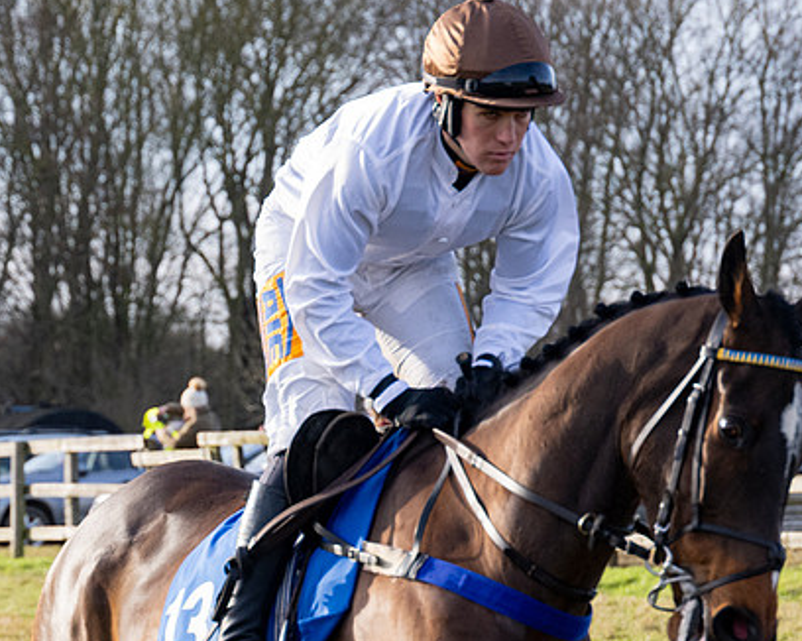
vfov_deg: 6.2
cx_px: 587
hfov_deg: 7.7
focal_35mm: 251
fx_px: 5955
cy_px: 246
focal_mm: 98
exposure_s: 1/1600
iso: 800
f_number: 5
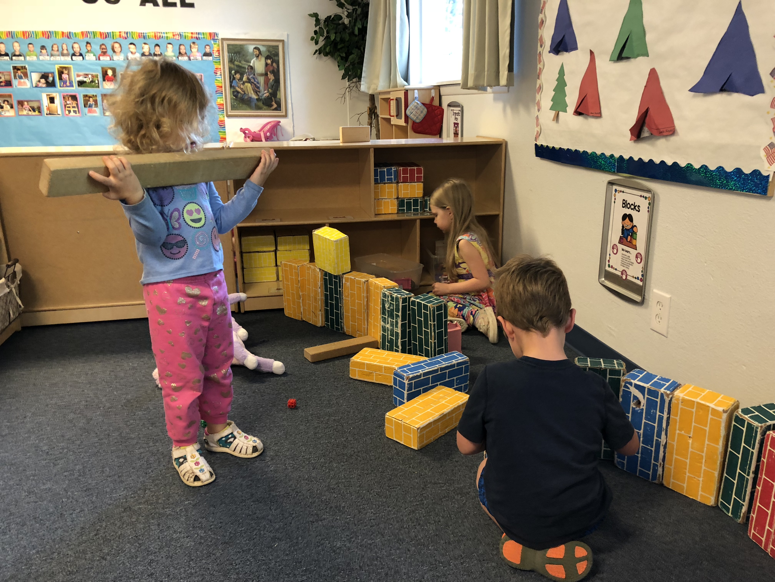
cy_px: 291
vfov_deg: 49.7
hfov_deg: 63.4
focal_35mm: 28
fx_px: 627
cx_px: 388
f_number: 1.8
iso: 50
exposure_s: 1/15
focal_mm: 4
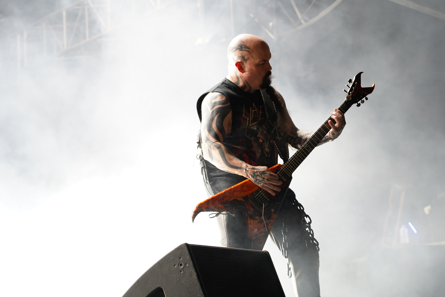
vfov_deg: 12.7
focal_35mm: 108
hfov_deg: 18.9
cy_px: 149
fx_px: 1335
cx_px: 227
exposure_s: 1/125
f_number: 4
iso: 800
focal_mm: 105
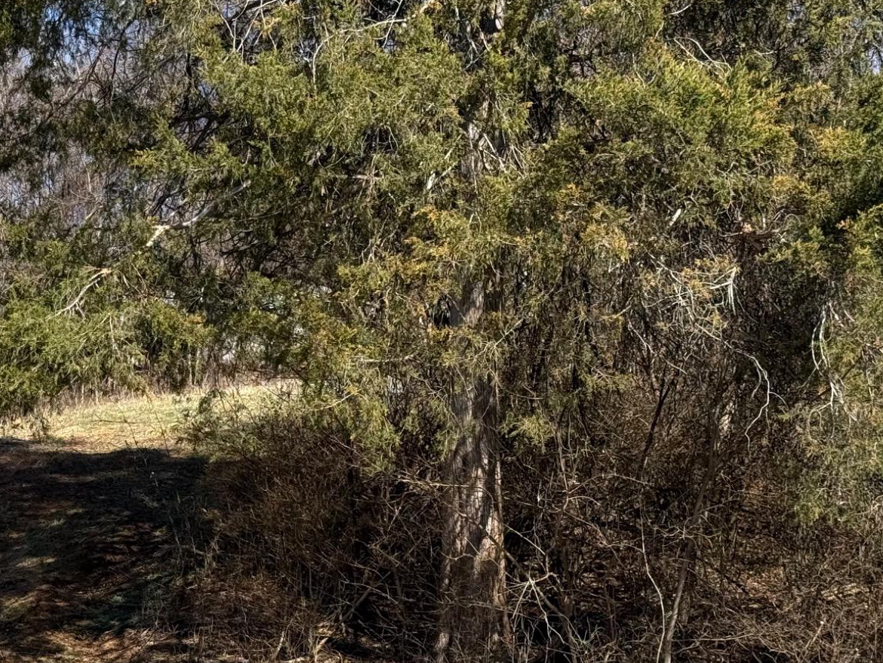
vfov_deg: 17.4
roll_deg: -2.8
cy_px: 537
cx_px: 148
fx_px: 2143
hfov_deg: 22.9
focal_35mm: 84
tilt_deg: +1.3
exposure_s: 1/3378
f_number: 1.78
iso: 100
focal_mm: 6.76
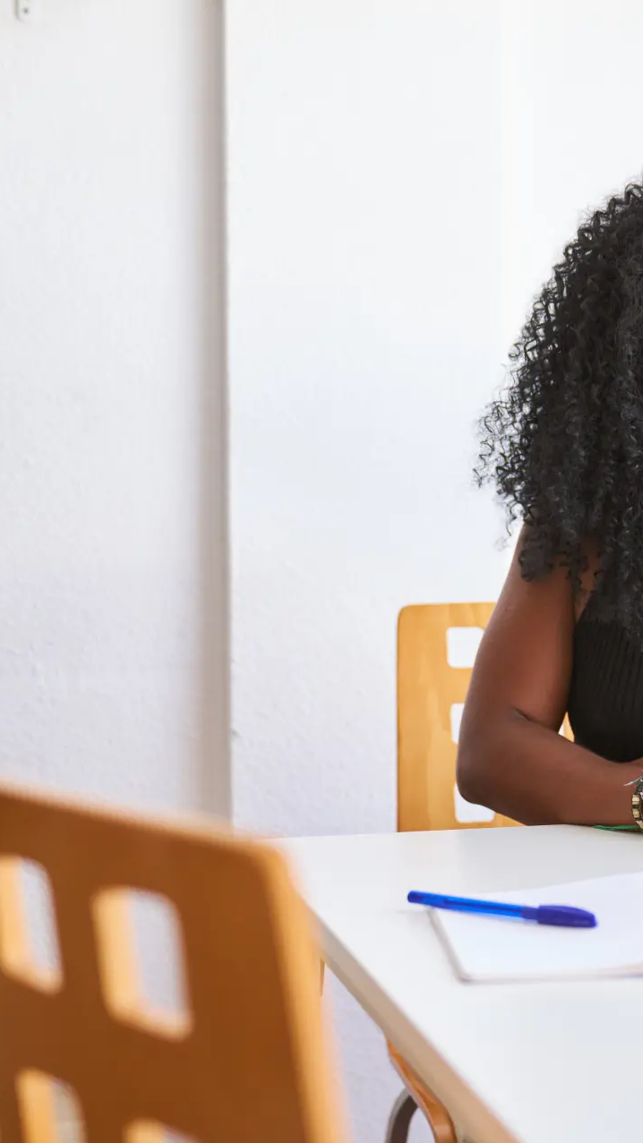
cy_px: 572
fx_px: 1910
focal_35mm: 63
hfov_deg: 18.9
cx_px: 533
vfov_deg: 33.3
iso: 800
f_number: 2.8
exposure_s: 1/100
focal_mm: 40
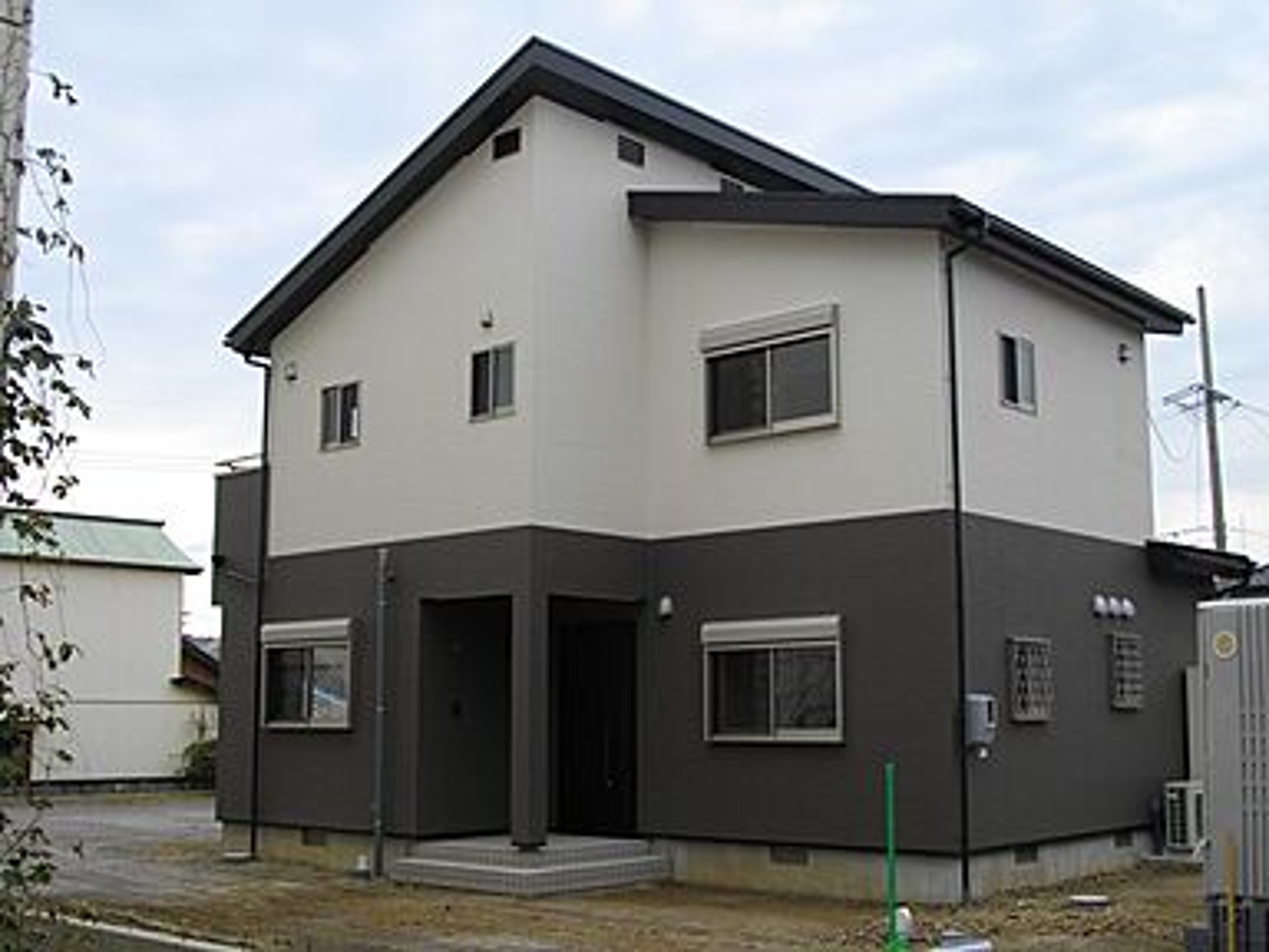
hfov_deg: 46.8
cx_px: 634
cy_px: 476
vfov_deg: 36.0
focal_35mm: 40
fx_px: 1466
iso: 100
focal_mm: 7.1
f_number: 3.2
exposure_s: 1/500
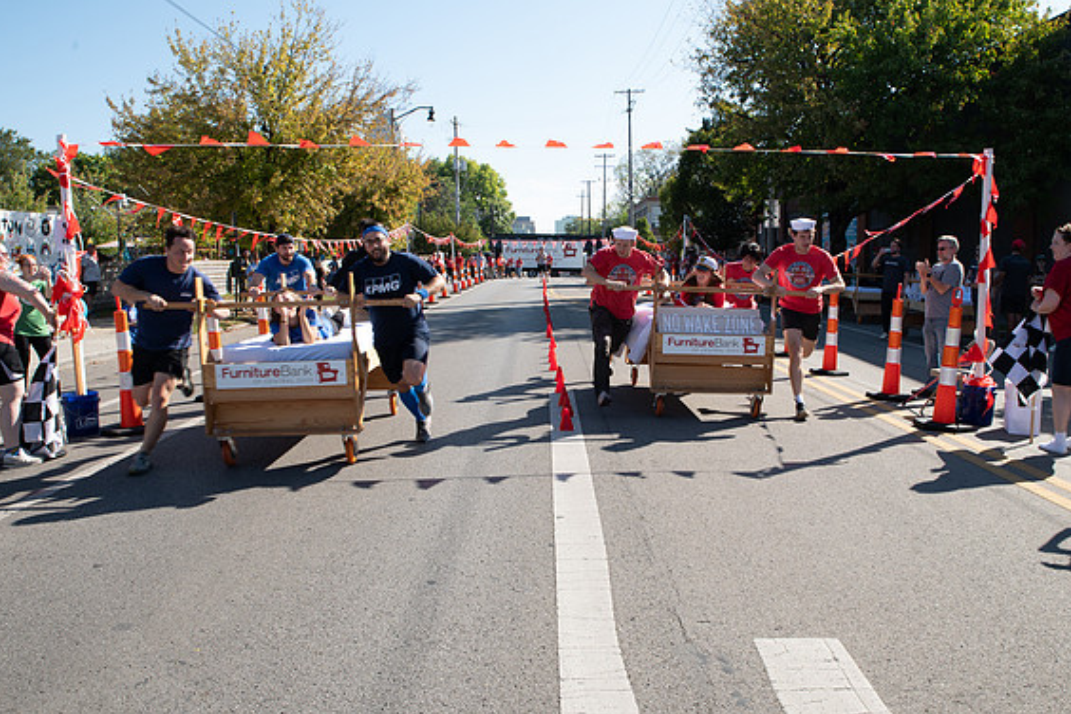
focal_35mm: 29
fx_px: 863
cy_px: 348
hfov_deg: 63.6
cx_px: 568
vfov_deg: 45.0
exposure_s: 1/200
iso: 250
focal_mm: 24
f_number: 10
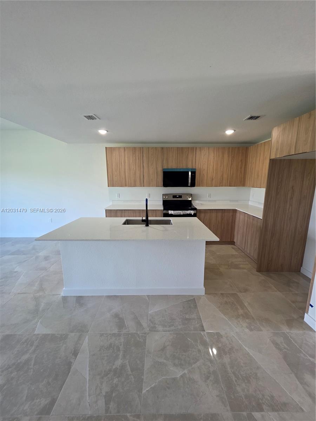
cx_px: 158
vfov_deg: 106.2
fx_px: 158
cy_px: 210
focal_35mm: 13
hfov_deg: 89.9
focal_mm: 2.2
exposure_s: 1/120
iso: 200
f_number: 1.9
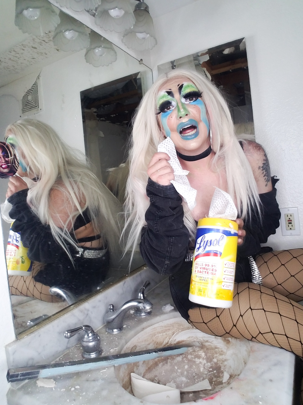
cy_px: 202
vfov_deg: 79.0
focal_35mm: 21
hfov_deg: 63.4
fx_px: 245
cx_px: 152
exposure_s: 1/60
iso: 50
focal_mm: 2.1
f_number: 1.7
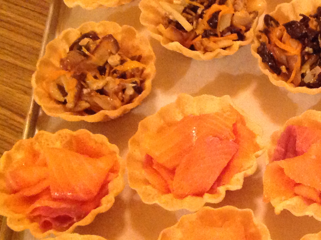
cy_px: 168
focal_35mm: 85
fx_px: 787
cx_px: 327
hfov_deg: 22.1
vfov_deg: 17.3
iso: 640
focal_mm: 4.28
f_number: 2.4
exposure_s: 1/15
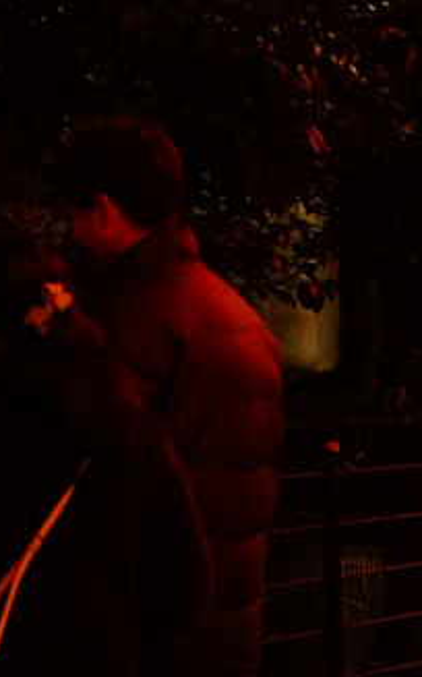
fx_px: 6891
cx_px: 909
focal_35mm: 374
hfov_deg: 3.5
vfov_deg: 5.6
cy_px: -118
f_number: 1.8
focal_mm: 50
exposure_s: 1/125
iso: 800
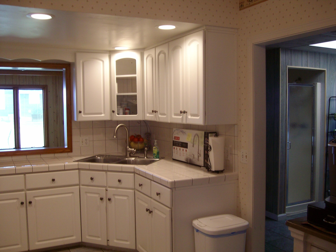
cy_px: 126
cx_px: 168
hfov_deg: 52.6
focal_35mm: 35
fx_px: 340
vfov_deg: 40.7
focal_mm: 5.8
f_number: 2.8
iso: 89
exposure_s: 1/40
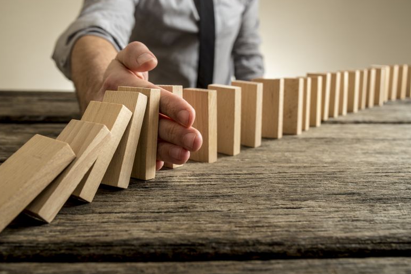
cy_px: 135
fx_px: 411
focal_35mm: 36
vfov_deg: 36.9
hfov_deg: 53.1
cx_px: 204
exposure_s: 1/160
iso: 100
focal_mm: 35
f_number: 8
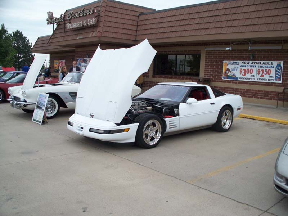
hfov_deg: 51.4
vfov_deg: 39.7
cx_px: 144
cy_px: 108
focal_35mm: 36
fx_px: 300
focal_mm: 7.5
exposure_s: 1/500
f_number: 2.8
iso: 64
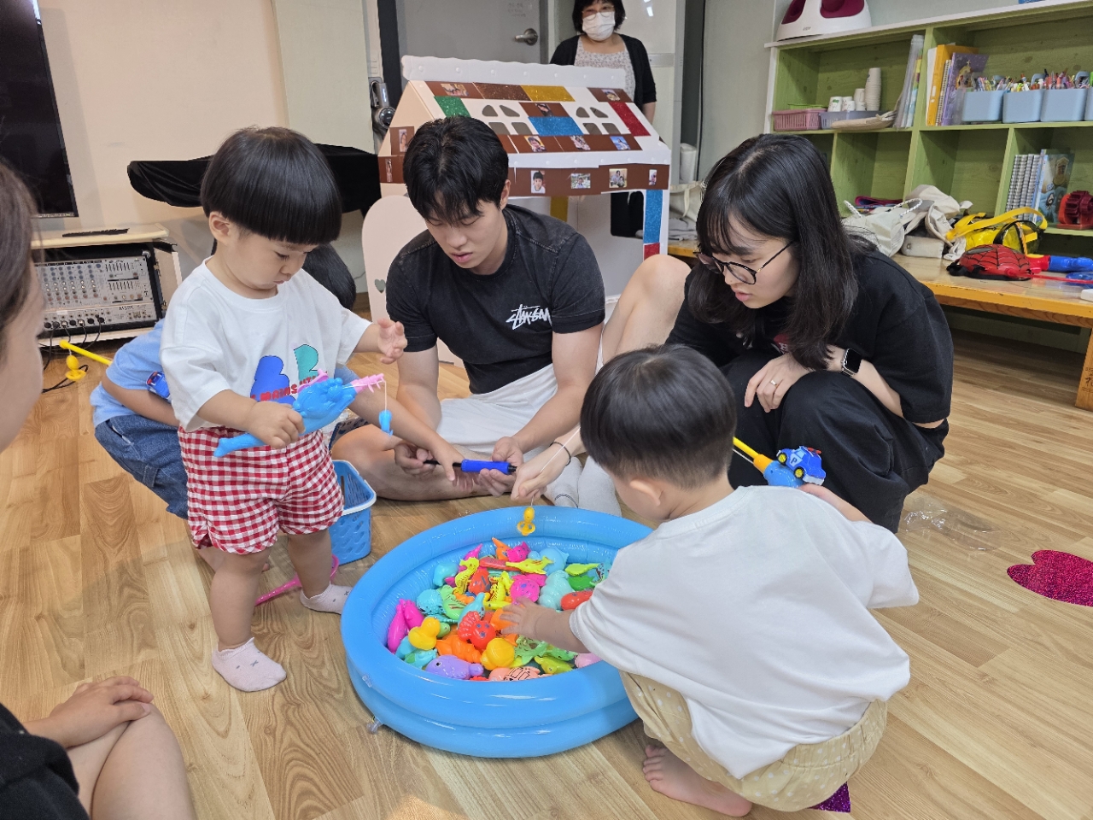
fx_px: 726
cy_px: 410
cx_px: 546
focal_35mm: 23
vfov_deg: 58.9
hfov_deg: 73.9
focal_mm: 6.3
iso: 160
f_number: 1.7
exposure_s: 1/120
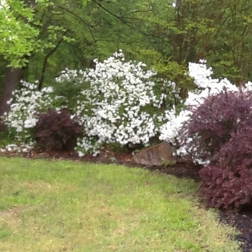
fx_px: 634
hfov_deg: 22.4
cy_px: 76
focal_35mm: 77
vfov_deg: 22.3
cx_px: 104
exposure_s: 1/60
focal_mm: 2.03
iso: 50
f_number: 2.4
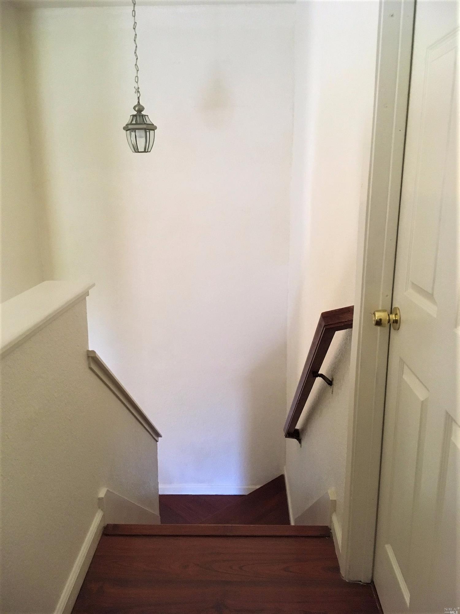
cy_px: 307
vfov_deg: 61.7
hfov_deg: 48.2
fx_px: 514
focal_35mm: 29
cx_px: 230
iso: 160
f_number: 2.2
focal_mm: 4.15
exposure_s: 1/30
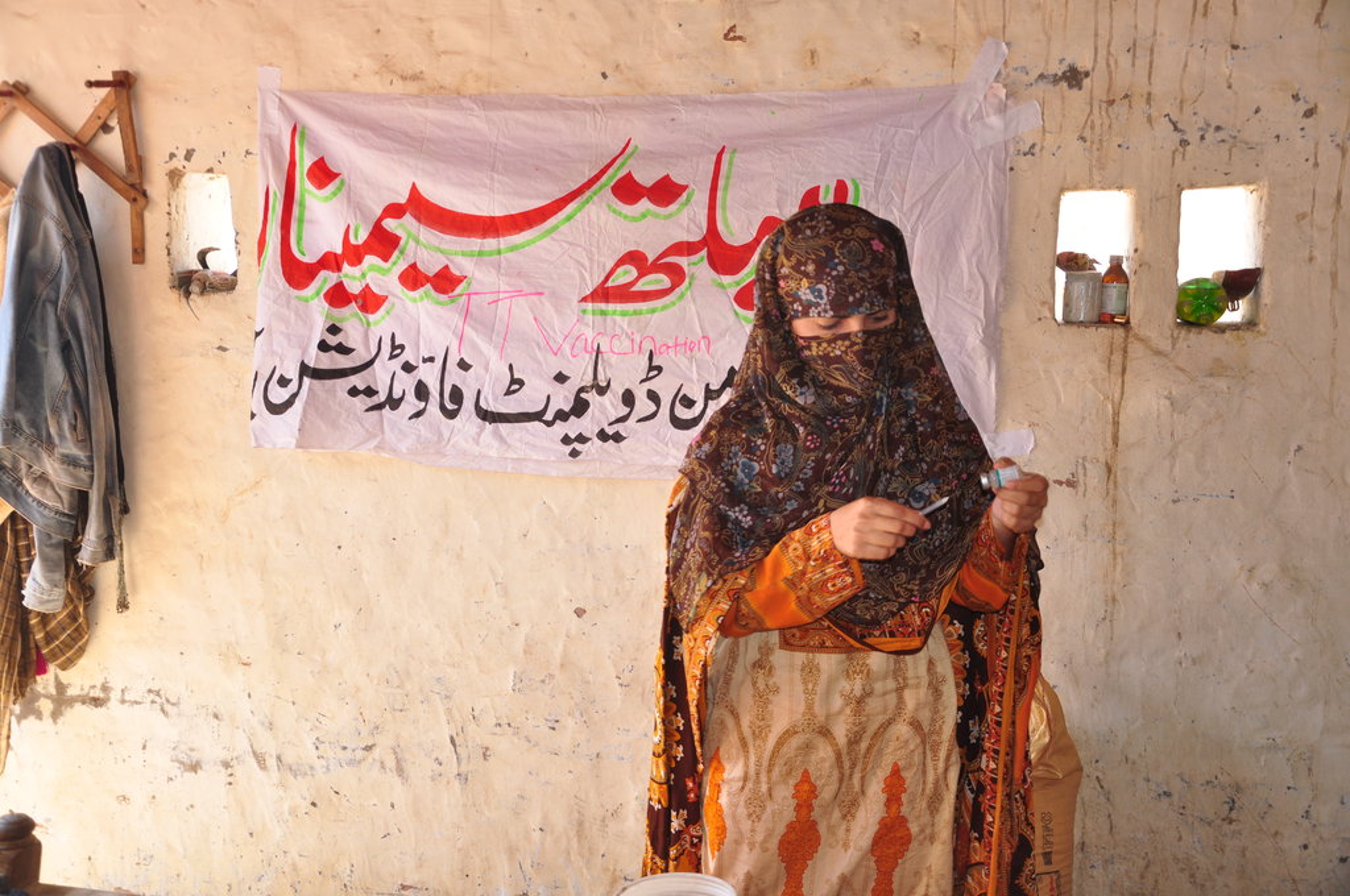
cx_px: 675
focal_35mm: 39
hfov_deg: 49.6
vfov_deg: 34.1
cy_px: 448
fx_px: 1461
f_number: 4
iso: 200
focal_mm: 26
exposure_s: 1/80
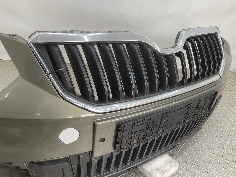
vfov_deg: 48.2
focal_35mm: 29
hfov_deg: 61.7
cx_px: 118
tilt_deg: -30.9
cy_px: 88
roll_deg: -10.4
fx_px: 198
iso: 25
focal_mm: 3
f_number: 1.8
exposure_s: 1/100
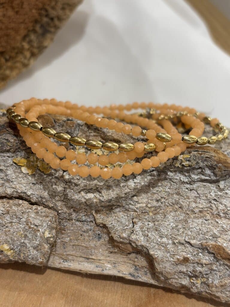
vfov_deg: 36.8
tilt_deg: -46.8
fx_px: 461
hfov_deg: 28.0
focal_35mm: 52
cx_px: 115
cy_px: 154
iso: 40
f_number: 1.6
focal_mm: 5.96
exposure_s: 1/50
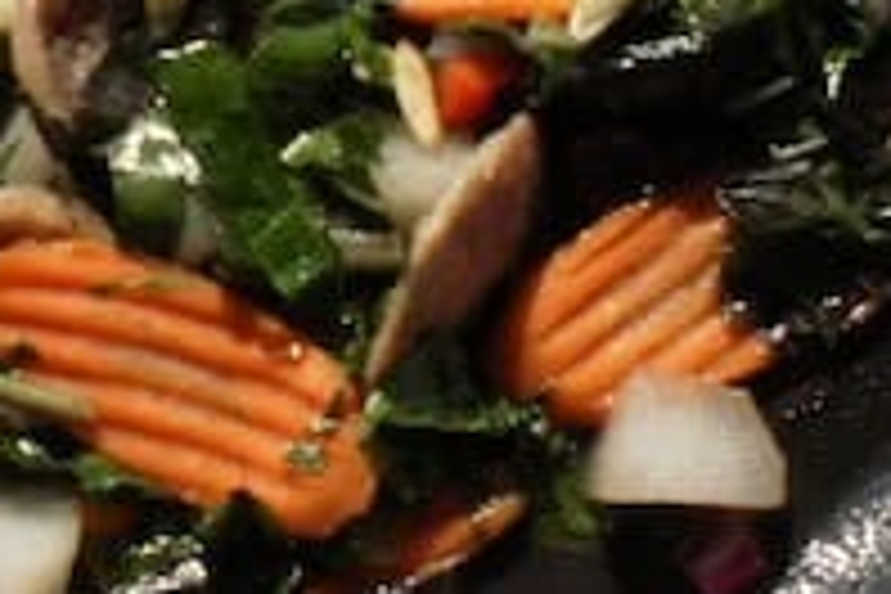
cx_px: 198
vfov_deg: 9.5
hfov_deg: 14.4
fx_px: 3514
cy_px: -212
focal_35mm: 142
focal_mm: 7.4
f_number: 4.9
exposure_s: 1/1250
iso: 200
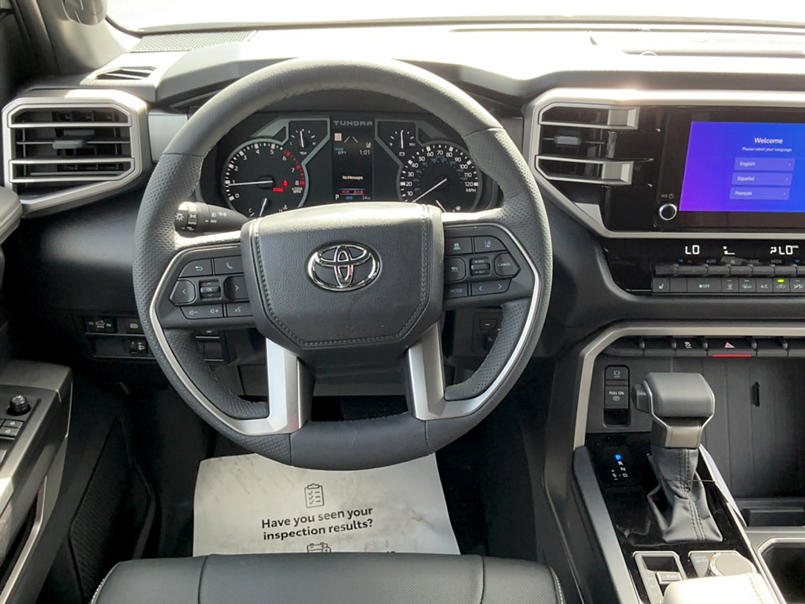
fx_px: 698
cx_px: 402
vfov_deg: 46.8
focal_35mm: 30
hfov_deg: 60.0
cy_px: 302
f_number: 1.8
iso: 100
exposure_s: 1/120
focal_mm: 3
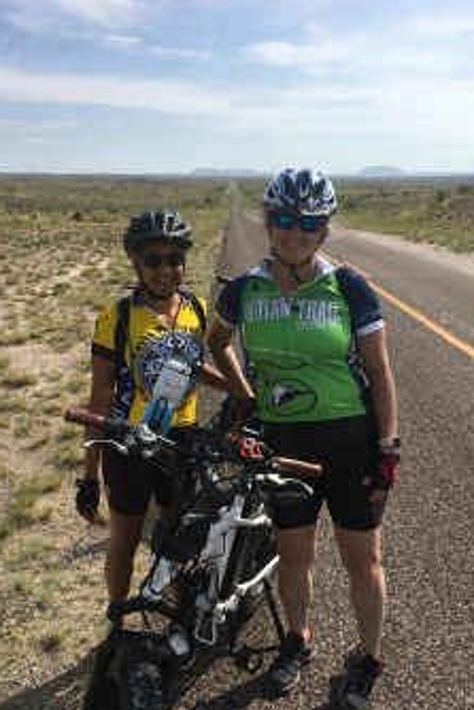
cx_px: 215
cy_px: 381
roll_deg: +0.4
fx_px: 651
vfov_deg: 57.1
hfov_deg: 40.0
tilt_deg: -16.1
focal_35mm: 33
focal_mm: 4.15
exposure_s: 1/2198
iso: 25
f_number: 2.2
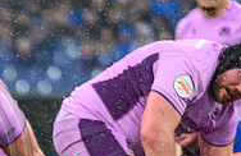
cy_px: 352
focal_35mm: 1068
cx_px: -50
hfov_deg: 1.9
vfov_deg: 1.3
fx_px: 7091
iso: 2000
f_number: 3.2
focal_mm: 200
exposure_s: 1/1250
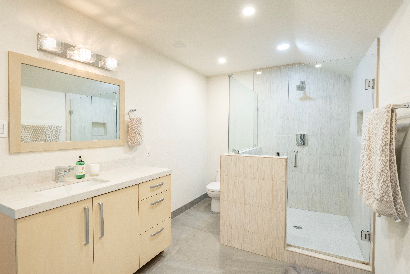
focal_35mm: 18
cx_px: 205
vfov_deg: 67.4
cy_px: 137
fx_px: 205
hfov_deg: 90.0
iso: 800
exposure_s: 1/13
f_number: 8
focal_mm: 18
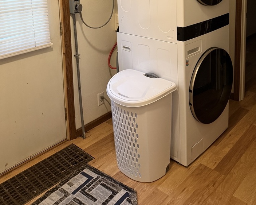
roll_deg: +0.6
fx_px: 273
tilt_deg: -9.3
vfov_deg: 37.6
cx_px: 135
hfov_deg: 50.3
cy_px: 10
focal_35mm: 36
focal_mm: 6.76
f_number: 1.78
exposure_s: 1/60
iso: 400
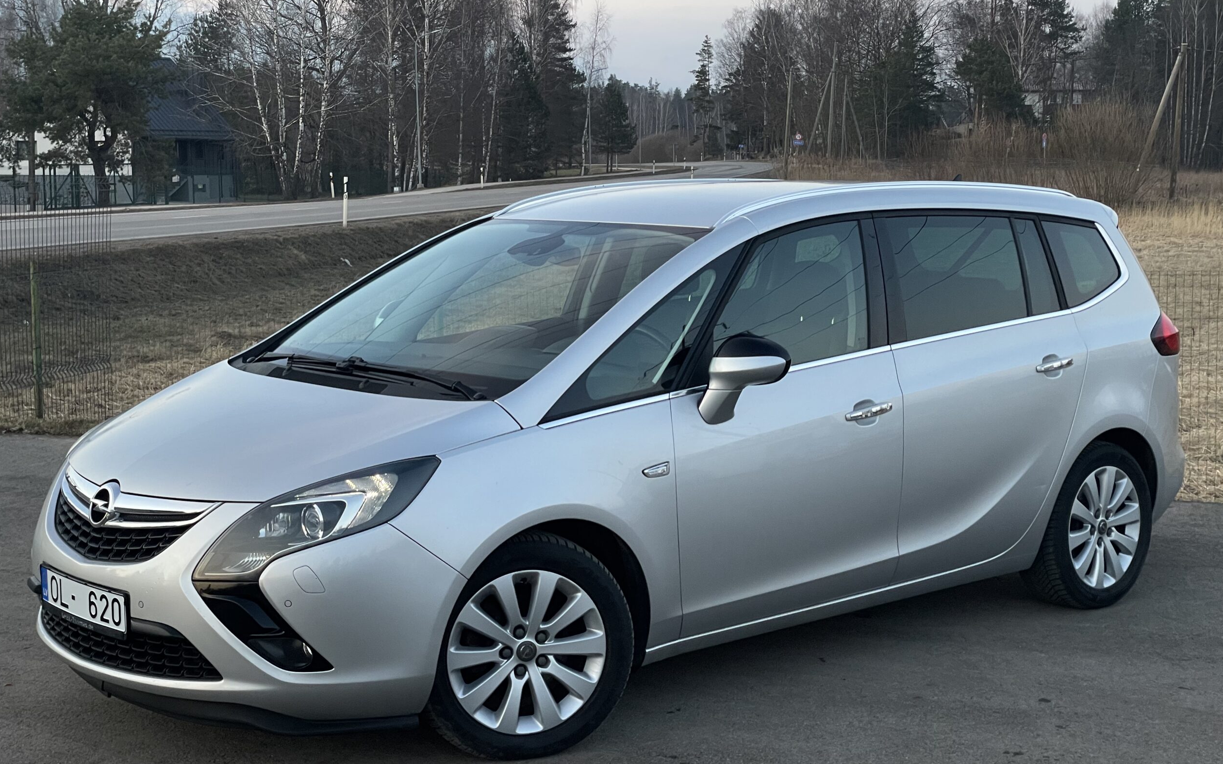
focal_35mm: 56
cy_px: 391
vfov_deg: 23.1
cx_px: 608
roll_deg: +0.2
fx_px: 1867
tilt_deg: -6.2
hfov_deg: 36.3
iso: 80
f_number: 2
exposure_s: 1/99
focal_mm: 6
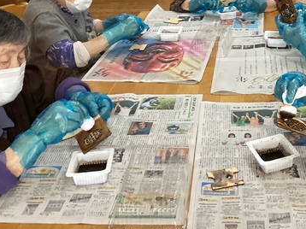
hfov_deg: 36.4
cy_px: 40
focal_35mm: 52
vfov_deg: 27.4
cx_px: 207
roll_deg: +2.3
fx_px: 459
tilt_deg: -21.1
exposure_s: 1/60
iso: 320
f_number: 2.4
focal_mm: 3.3
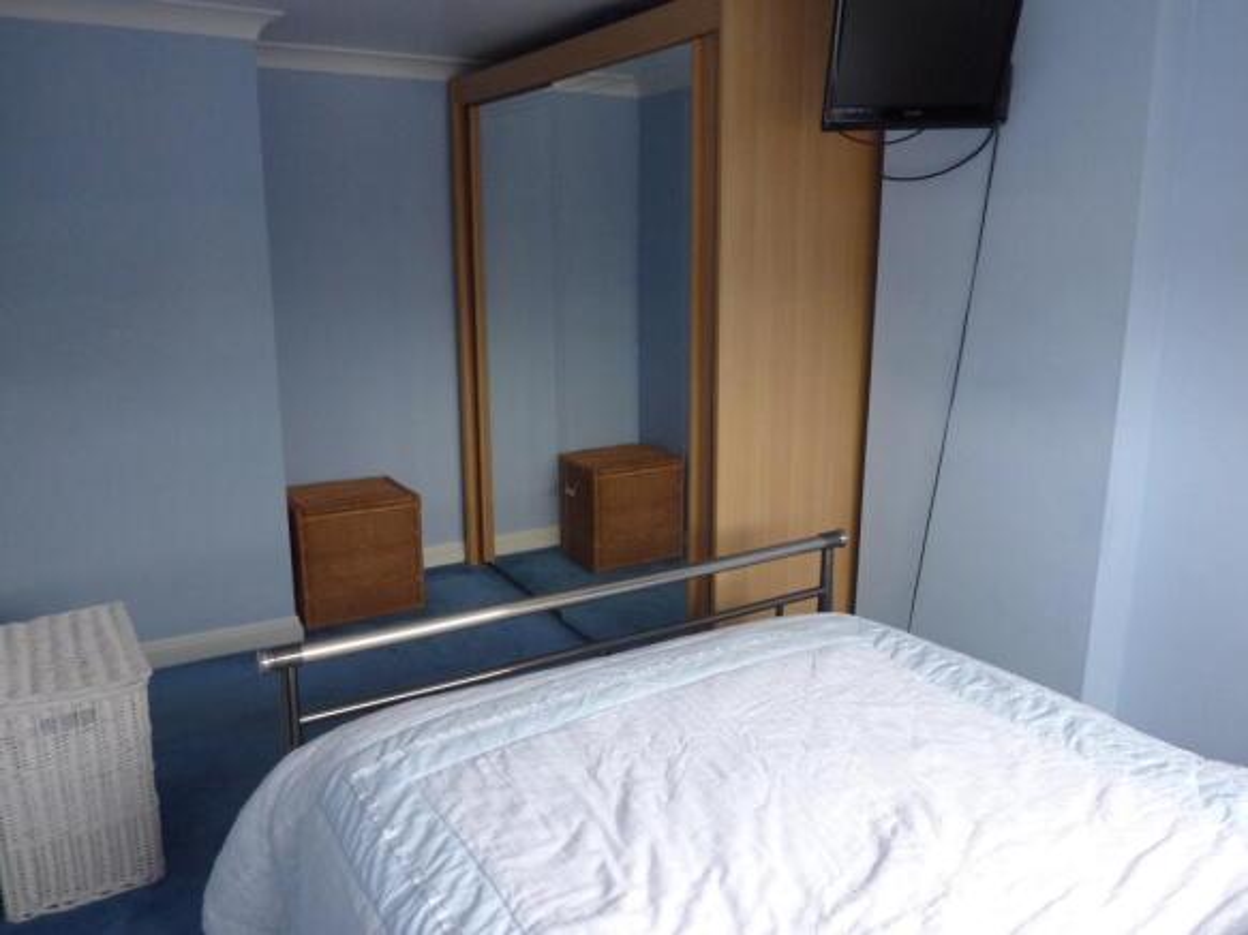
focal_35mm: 27
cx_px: 624
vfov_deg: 51.3
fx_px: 973
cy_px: 468
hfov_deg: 65.3
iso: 320
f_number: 3.3
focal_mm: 4.4
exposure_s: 1/30
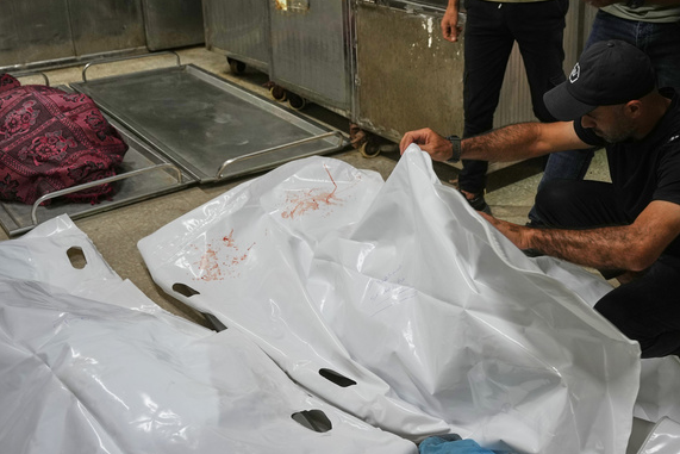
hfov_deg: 44.3
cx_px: 491
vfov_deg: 30.7
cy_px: 113
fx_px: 812
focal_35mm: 43
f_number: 2.8
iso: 500
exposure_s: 1/125
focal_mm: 24
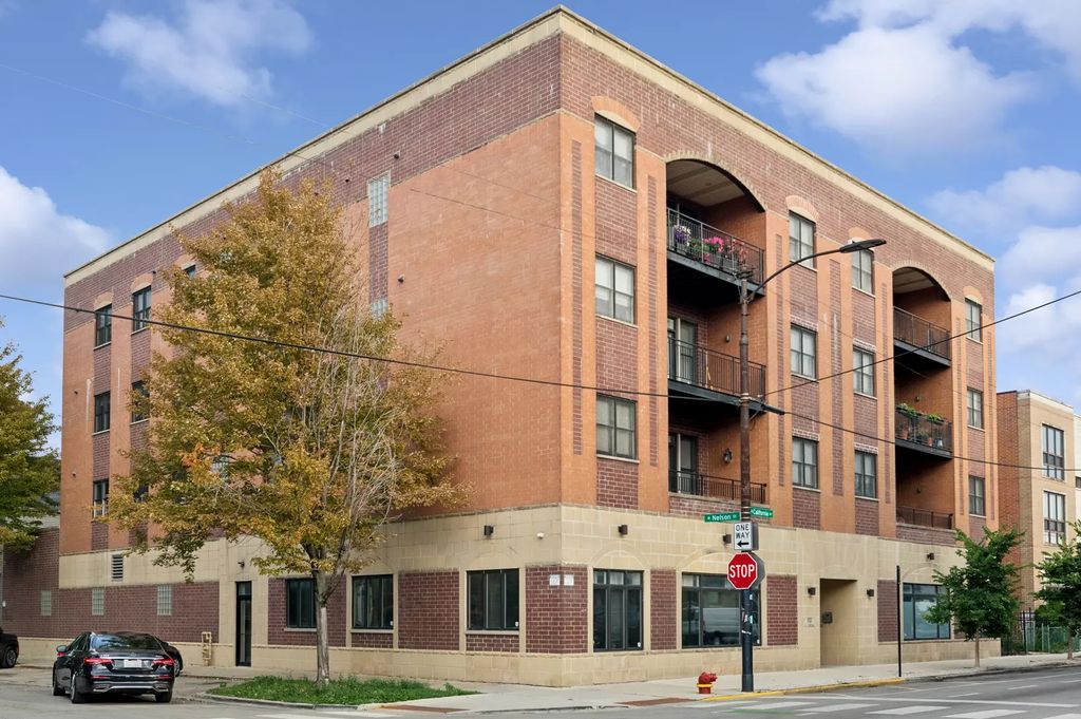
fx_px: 1080
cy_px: 360
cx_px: 540
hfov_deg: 53.2
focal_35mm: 36
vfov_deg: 36.8
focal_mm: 24
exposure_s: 1/125
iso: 400
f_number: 8
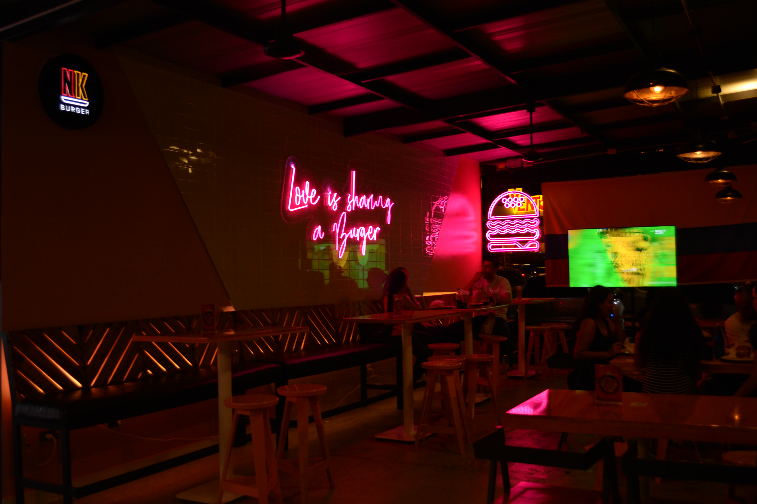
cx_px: 378
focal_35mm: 36
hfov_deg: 53.1
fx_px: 757
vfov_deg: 36.9
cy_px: 252
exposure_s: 1/8
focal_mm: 24
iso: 100
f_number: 4
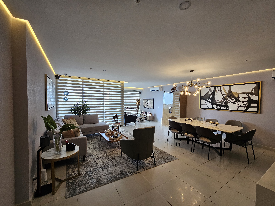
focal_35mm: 13
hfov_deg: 106.2
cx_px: 138
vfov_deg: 89.9
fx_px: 103
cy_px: 103
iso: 160
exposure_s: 1/60
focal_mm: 2.2
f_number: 2.2
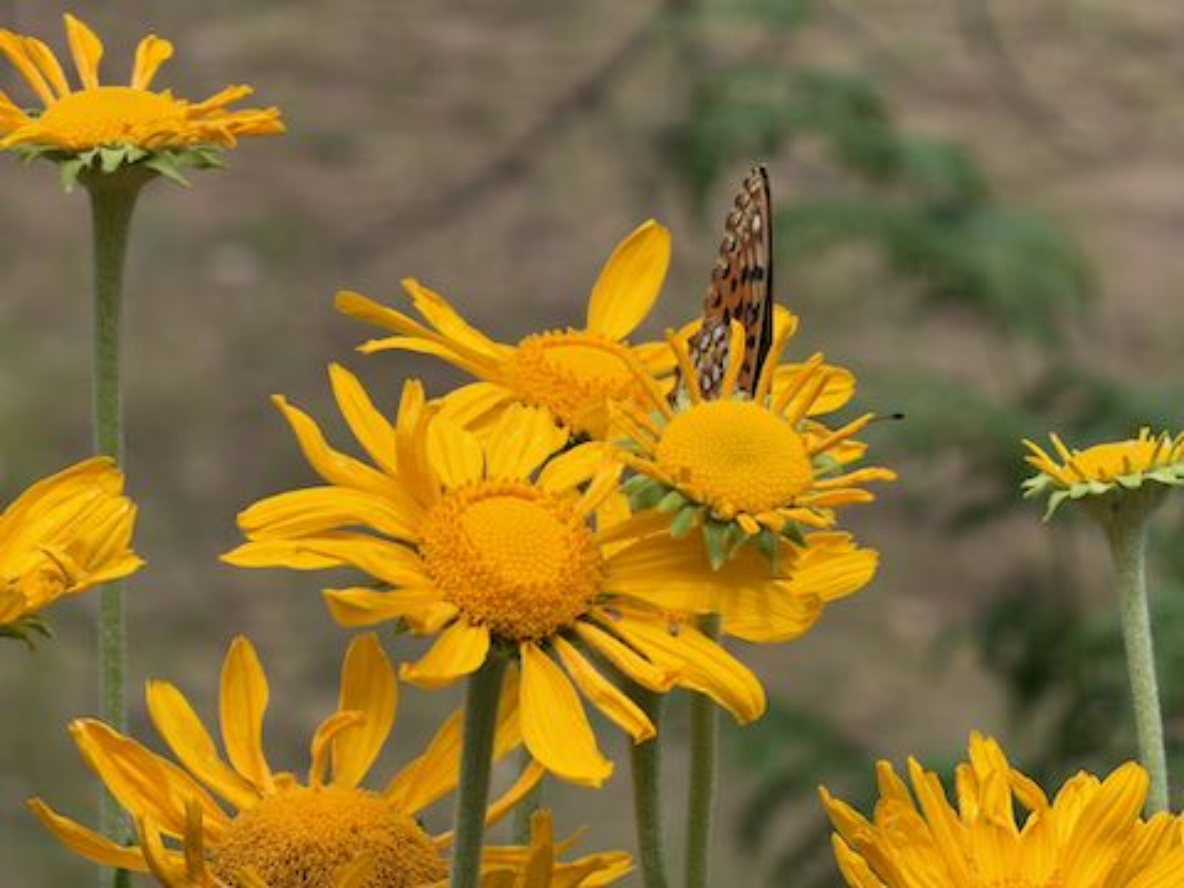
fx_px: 6841
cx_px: 592
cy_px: 444
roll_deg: -0.4
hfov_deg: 9.9
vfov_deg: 7.4
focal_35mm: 200
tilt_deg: -19.3
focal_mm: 16.89
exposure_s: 1/387
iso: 50
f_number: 2.8
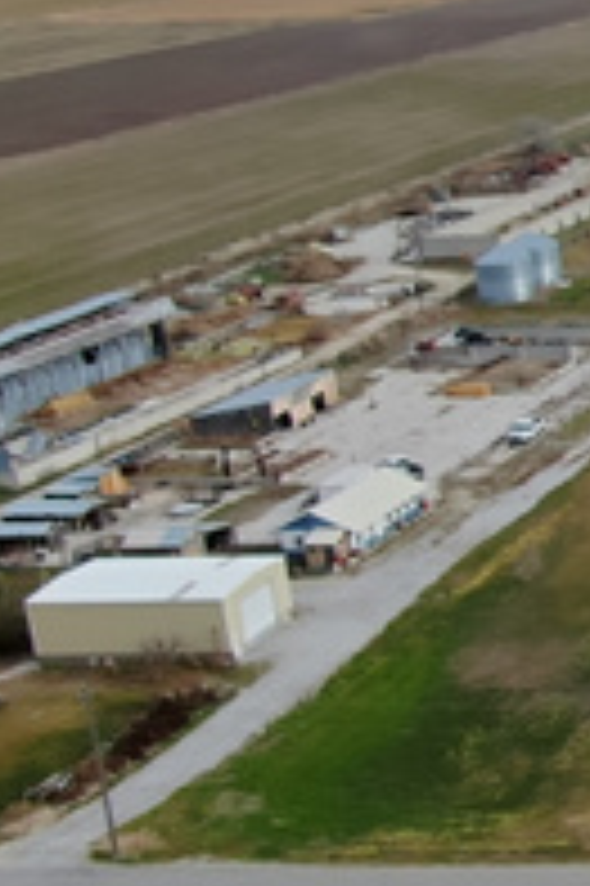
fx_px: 1995
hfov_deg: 13.2
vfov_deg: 25.0
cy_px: 351
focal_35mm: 81
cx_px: 1360
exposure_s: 1/640
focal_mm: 4.39
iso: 400
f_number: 2.8
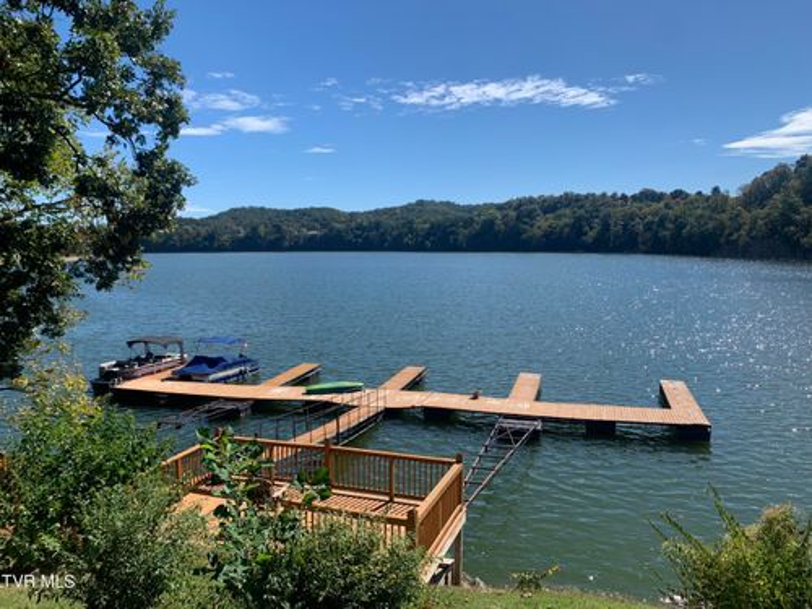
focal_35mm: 26
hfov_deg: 67.3
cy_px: 304
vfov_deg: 53.1
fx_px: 610
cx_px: 406
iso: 25
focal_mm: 4.25
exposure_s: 1/2545
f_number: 1.8
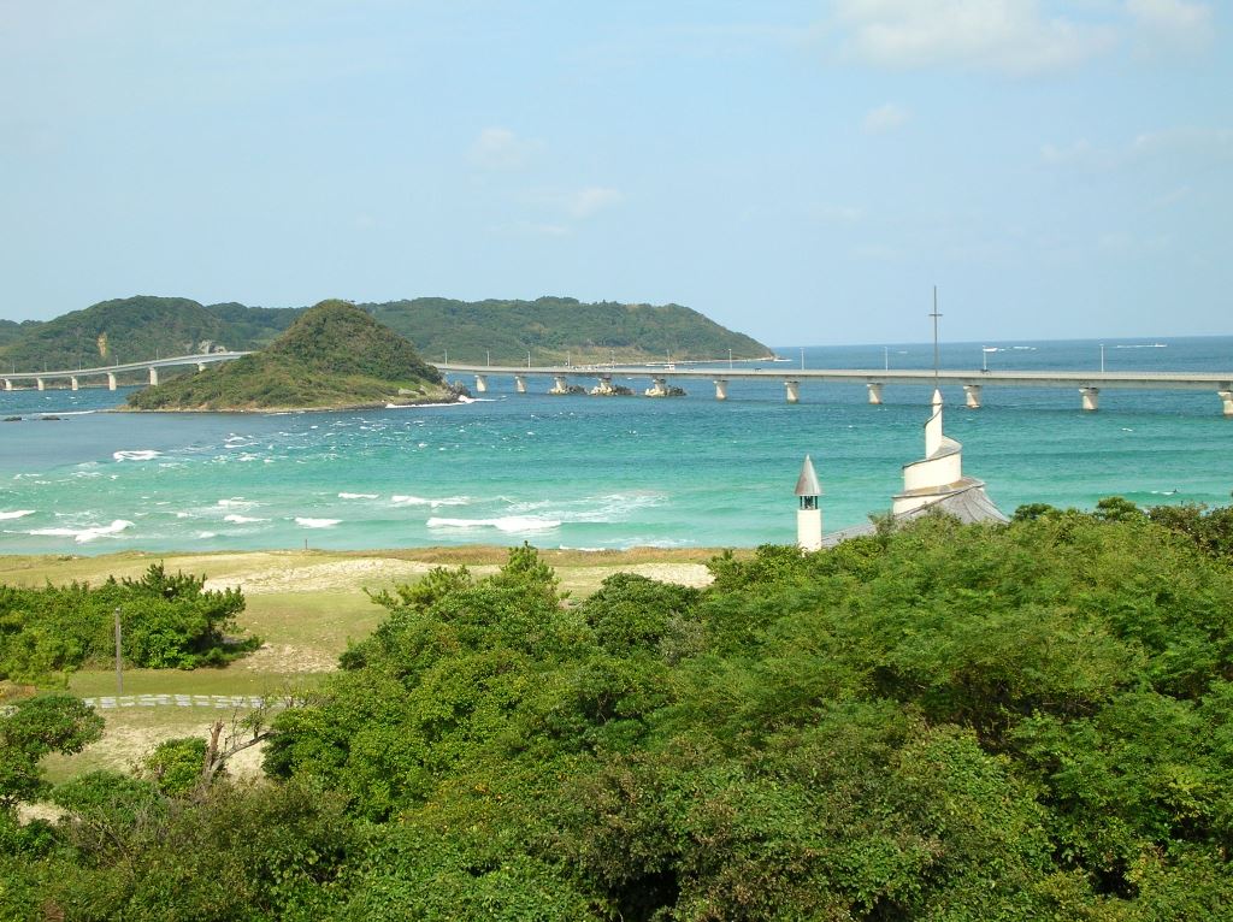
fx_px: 2206
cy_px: 461
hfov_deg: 31.2
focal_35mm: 62
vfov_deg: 23.6
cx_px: 616
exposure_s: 1/560
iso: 50
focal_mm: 10.2
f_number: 3.6
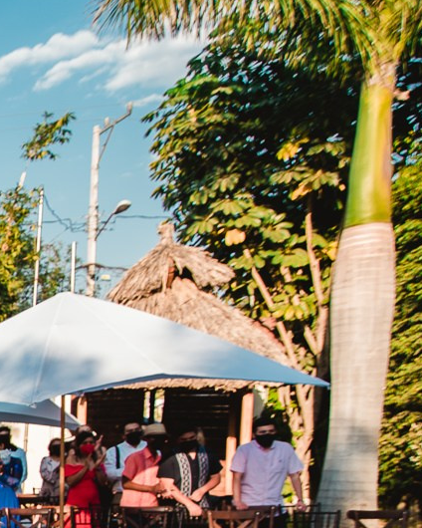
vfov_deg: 29.5
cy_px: 571
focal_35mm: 58
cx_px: -441
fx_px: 905
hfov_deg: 17.7
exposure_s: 1/200
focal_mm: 16
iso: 100
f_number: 3.5
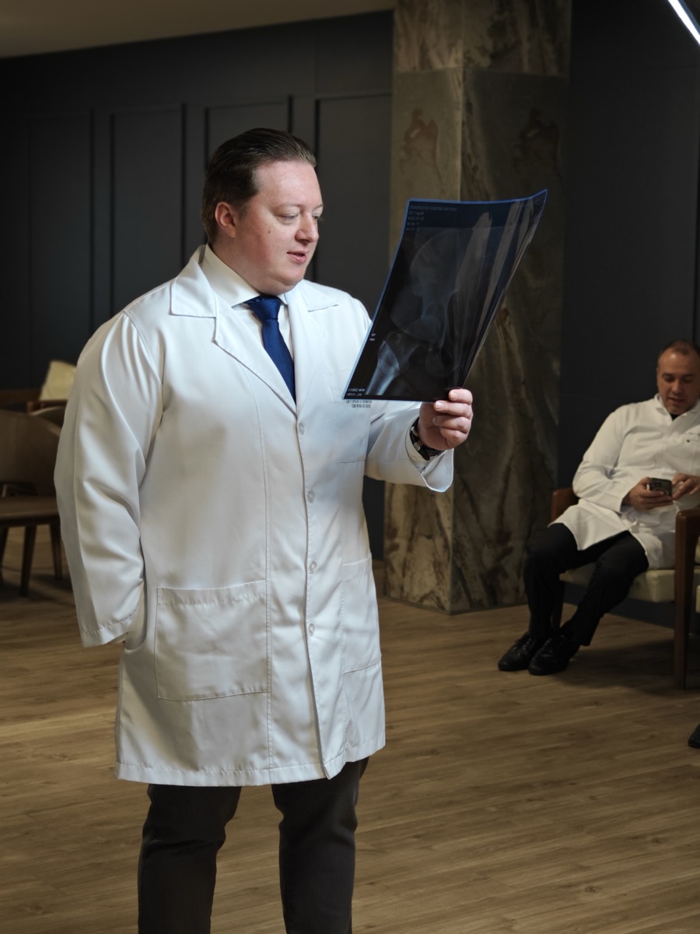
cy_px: 467
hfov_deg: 19.6
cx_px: 350
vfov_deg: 26.0
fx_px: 2022
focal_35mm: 75
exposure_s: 1/120
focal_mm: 9.87
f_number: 1.8
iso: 250
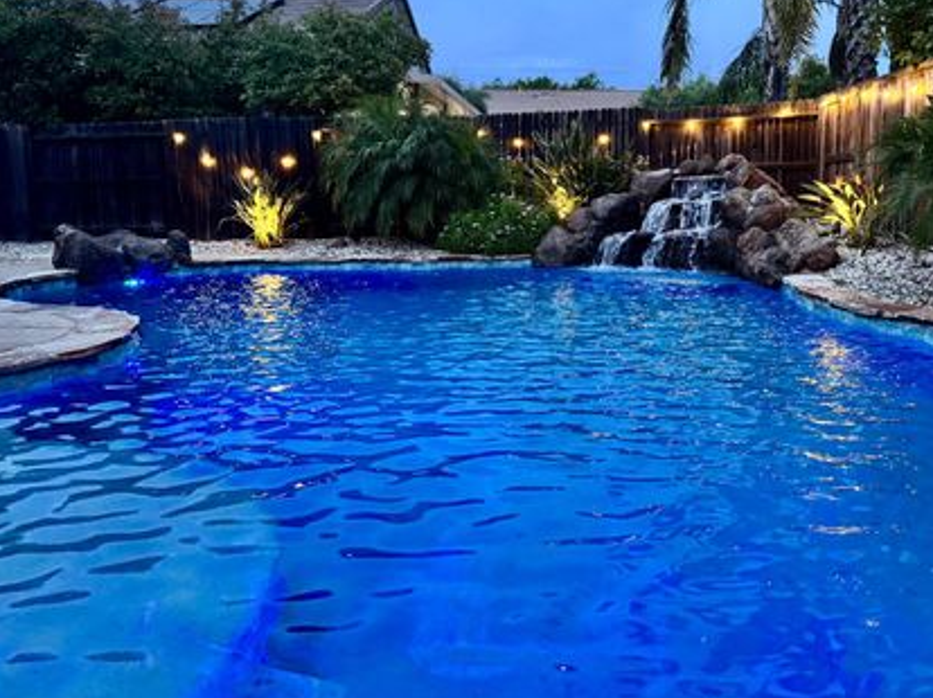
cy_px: 301
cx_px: 543
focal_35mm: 29
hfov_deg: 61.3
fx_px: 781
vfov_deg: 48.0
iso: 800
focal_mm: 6.76
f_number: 1.78
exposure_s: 1/40
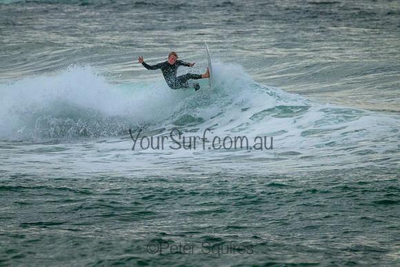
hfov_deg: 2.6
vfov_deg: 1.7
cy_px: 134
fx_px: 8891
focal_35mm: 800
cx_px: 200
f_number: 11
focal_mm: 800
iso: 10000
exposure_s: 1/5000
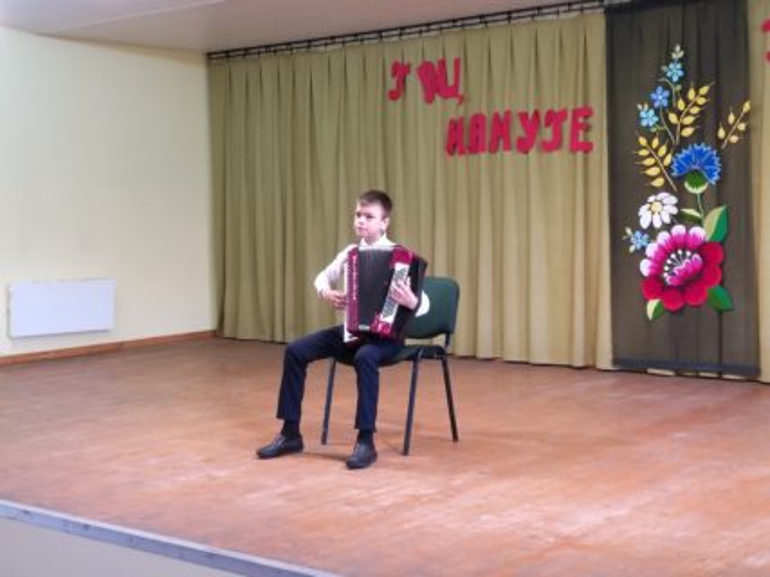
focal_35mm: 52
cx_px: 385
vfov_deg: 28.0
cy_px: 288
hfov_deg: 36.8
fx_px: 1156
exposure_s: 1/25
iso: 250
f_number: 2.4
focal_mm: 5.54
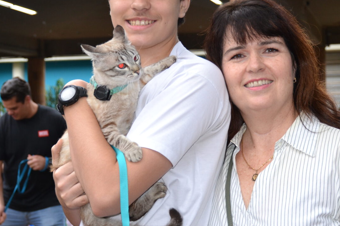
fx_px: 877
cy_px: 106
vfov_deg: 14.7
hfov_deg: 21.9
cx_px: 137
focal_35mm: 93
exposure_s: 1/100
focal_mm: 35
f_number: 4.2
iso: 400
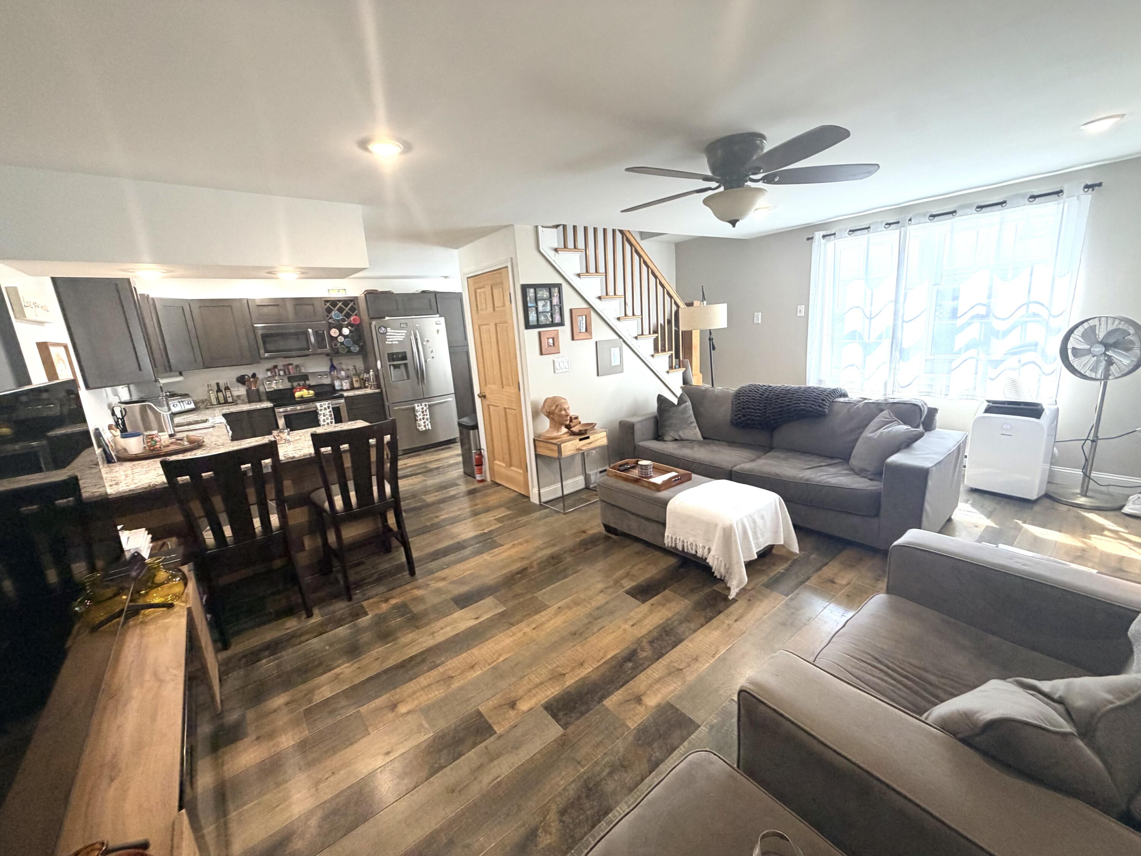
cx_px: 570
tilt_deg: -13.7
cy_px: 428
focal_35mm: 14
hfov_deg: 102.1
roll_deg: +4.4
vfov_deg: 85.7
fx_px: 461
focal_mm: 2.22
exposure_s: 1/60
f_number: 2.2
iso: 160
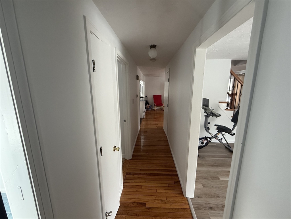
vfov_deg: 85.7
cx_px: 146
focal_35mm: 14
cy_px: 110
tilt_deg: -10.6
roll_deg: -0.5
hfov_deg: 102.1
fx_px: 118
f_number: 2.2
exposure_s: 1/89
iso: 320
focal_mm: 2.22
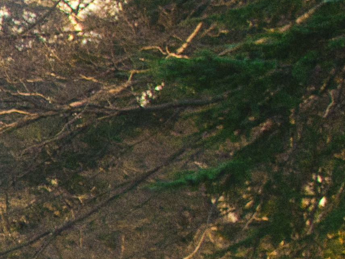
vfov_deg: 6.1
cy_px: 309
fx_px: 2413
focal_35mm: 242
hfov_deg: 7.4
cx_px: -633
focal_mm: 24
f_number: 2.8
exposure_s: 1/2000
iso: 3200
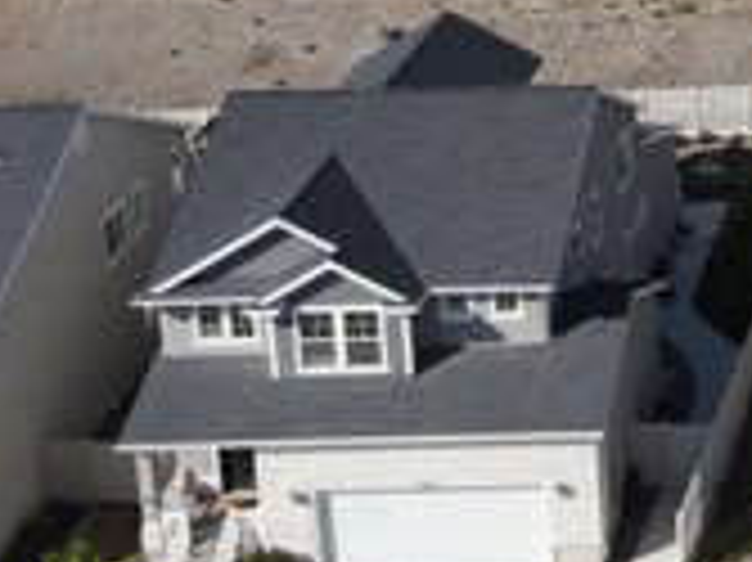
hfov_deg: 18.5
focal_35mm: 92
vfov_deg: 15.1
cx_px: 1180
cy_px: -238
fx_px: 1997
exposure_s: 1/725
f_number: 2.8
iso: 100
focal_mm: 4.5
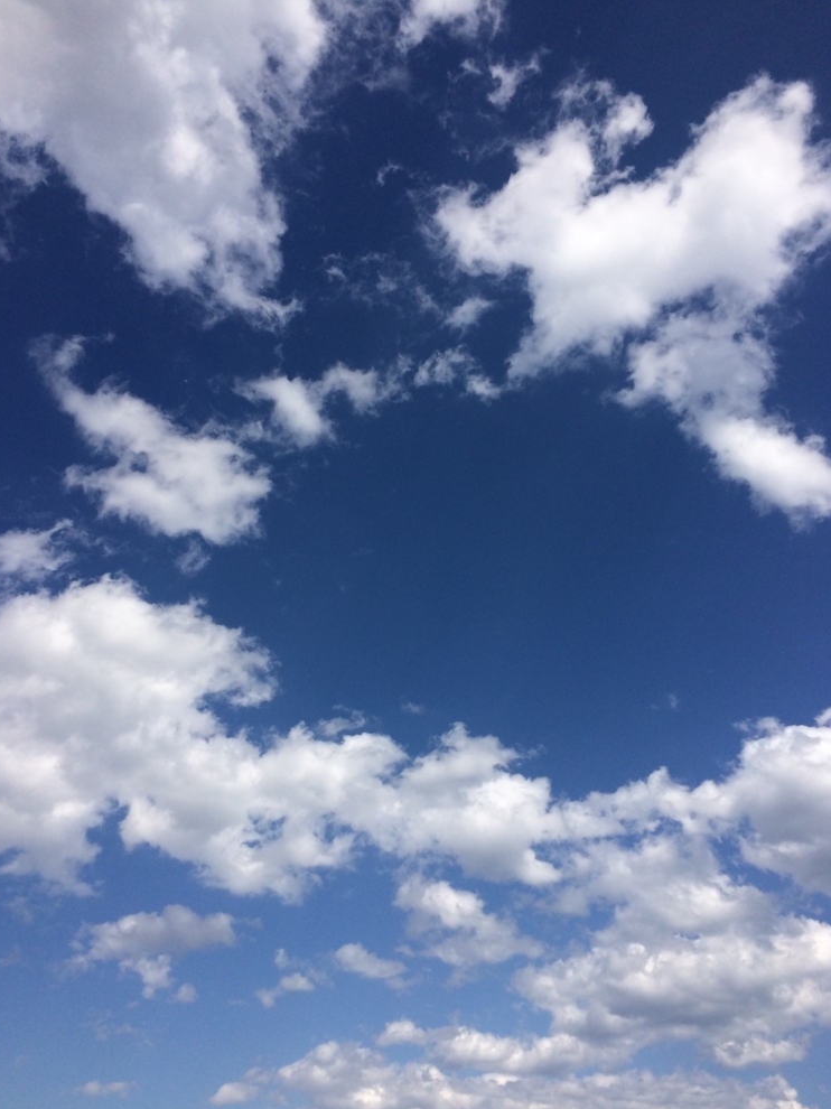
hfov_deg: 46.8
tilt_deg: +35.8
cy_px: 572
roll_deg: -0.9
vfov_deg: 60.0
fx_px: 961
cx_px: 420
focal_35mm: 30
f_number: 2.2
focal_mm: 4.15
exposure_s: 1/4566
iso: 32
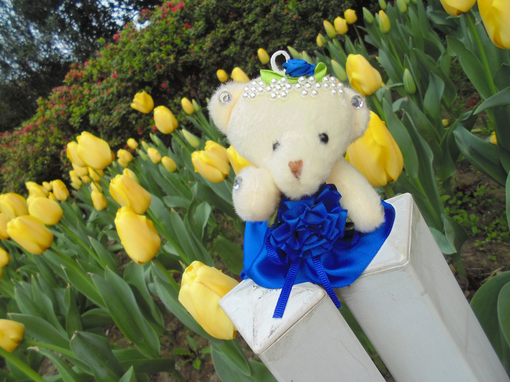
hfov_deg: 67.3
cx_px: 255
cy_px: 191
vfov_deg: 53.1
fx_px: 383
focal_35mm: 26
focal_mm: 4.6
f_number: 3.5
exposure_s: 1/100
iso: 80
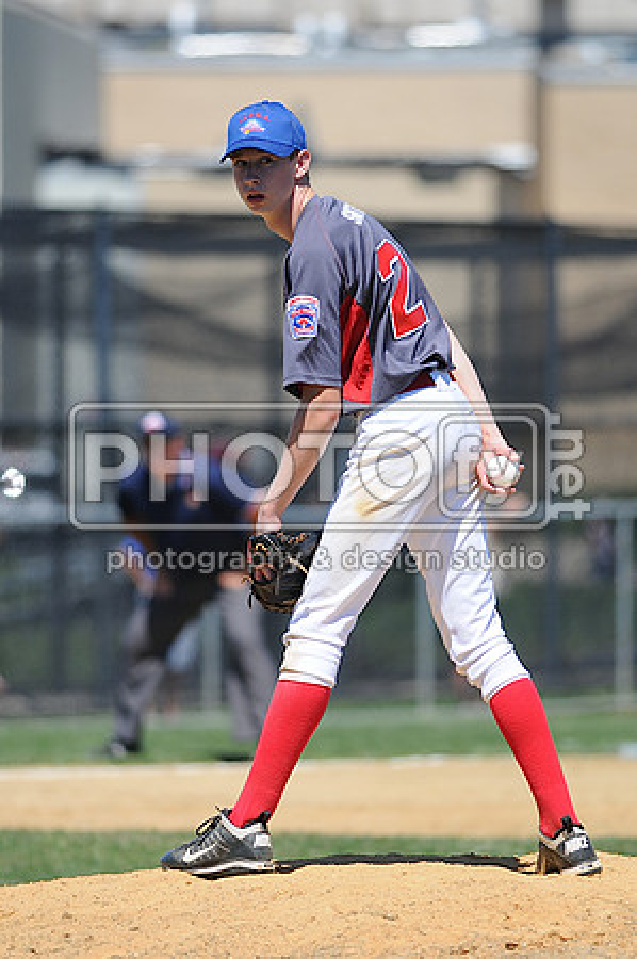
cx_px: 318
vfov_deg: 4.6
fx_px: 11970
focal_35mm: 450
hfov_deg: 3.0
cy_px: 480
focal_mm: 300
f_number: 4
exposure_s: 1/2000
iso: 200
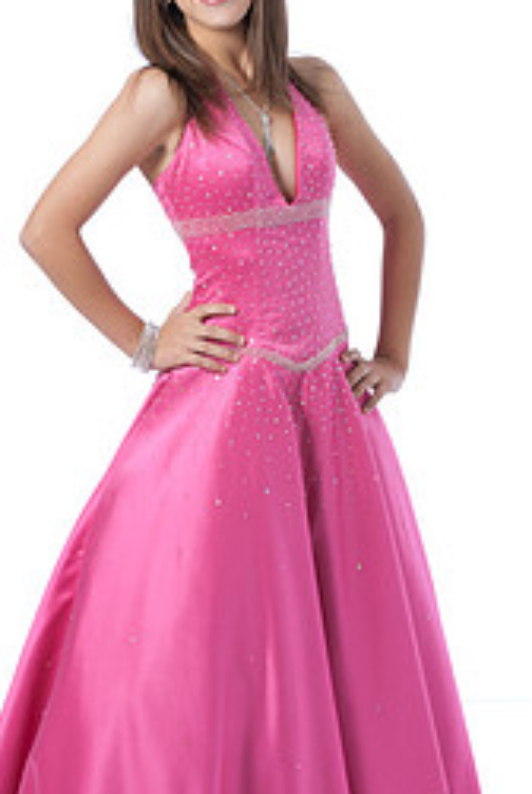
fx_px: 3957
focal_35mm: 179
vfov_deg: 11.5
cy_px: 446
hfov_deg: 7.7
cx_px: 294
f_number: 8
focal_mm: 100
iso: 100
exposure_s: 1/100
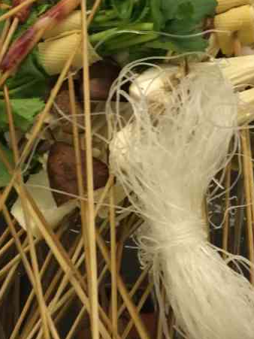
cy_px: 188
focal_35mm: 60
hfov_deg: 24.3
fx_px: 587
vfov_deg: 32.2
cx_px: 92
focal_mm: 4.15
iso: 125
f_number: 2.2
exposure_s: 1/10
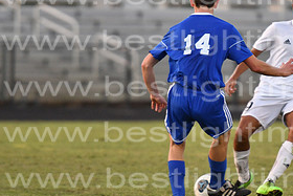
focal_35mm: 622
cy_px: 112
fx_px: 5065
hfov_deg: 3.3
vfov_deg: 2.2
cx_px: 243
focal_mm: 200
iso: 800
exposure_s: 1/800
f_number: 3.2
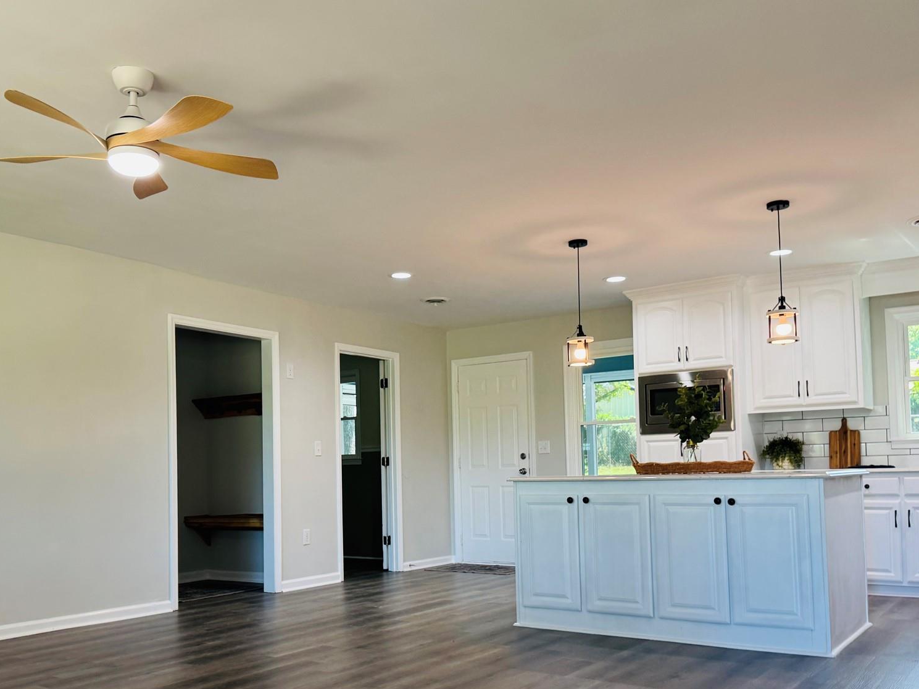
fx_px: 876
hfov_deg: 55.3
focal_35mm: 33
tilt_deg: +2.4
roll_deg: +0.5
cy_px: 444
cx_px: 421
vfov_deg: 42.5
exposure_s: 1/112
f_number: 1.78
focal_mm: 6.76
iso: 125
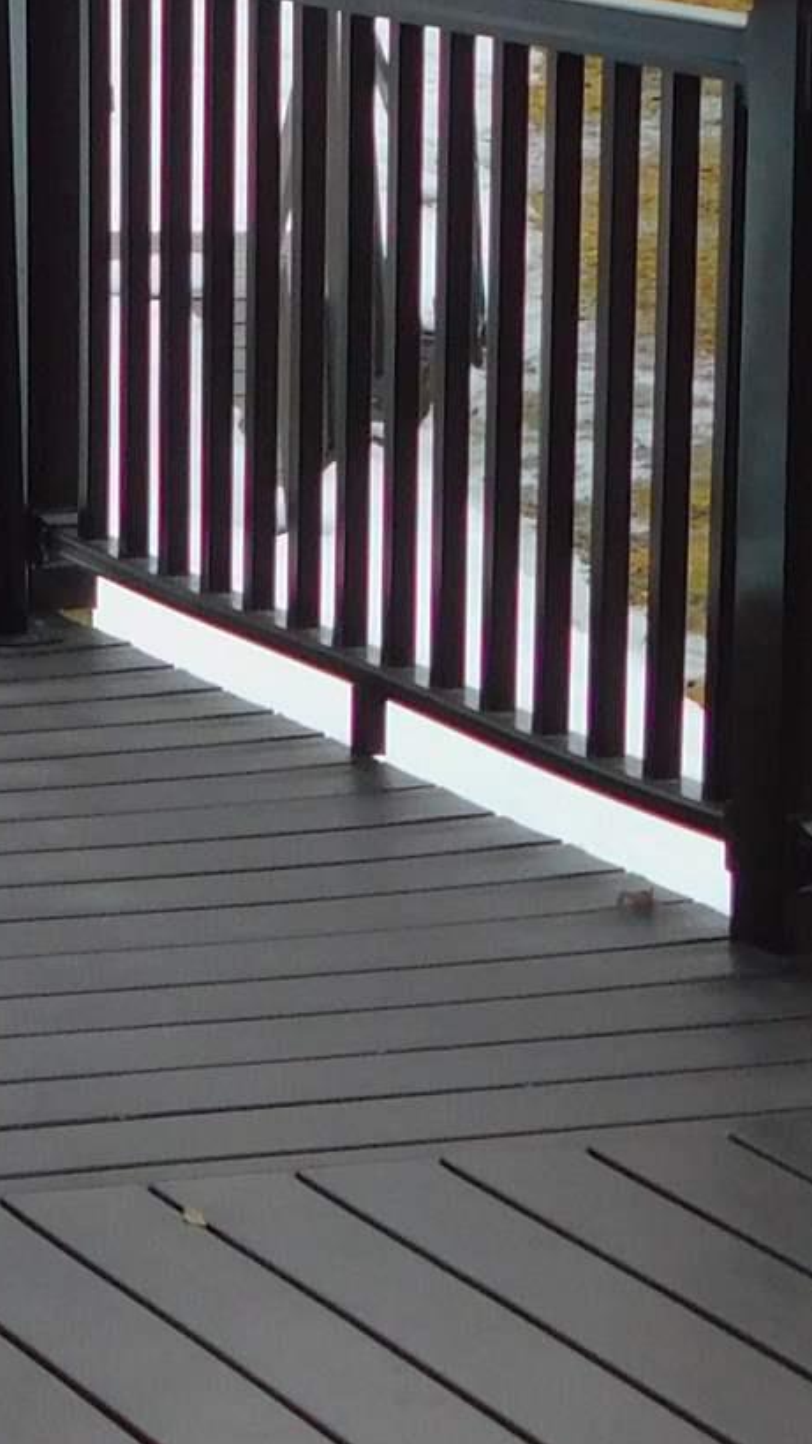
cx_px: -726
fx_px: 5629
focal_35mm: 147
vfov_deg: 14.3
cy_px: -116
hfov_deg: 7.9
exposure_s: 1/400
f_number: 3.5
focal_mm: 6.3
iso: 125
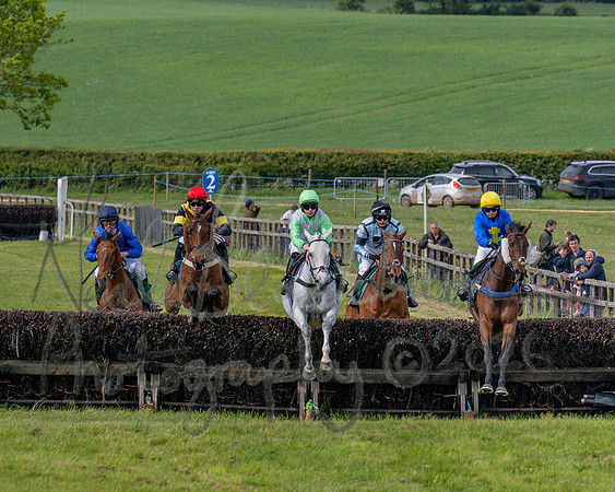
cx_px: 379
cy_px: 71
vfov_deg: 2.9
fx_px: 9672
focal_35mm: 532
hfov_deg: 3.6
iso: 400
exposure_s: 1/2500
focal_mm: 175
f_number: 5
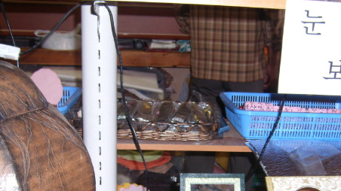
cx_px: 204
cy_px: 177
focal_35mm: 54
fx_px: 488
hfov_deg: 38.4
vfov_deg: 21.6
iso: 50
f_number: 2.8
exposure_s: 1/30
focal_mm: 5.8
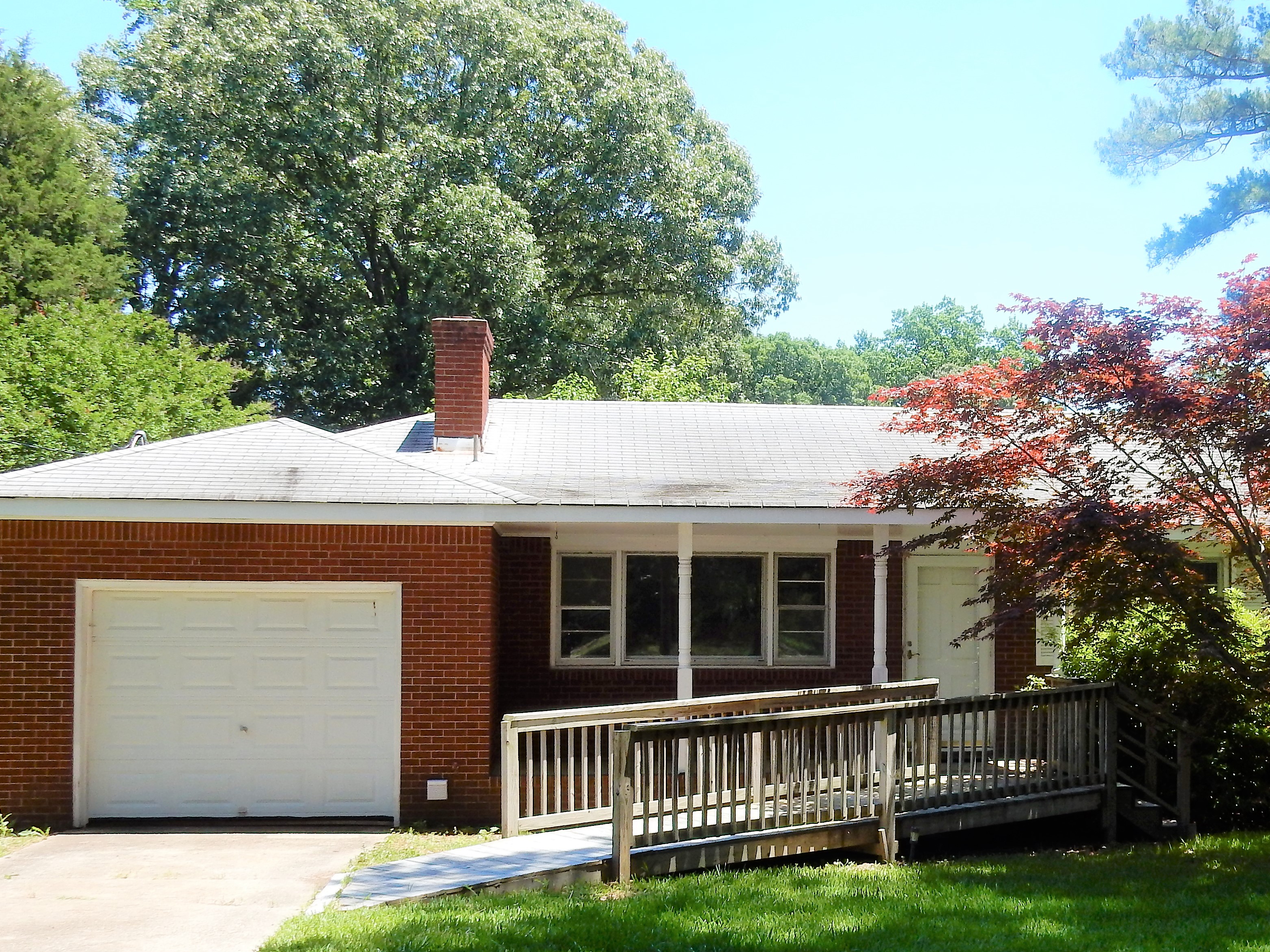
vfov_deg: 27.5
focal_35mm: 53
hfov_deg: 35.5
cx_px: 916
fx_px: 1944
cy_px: 536
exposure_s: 1/400
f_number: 4
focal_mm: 6.4
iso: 125
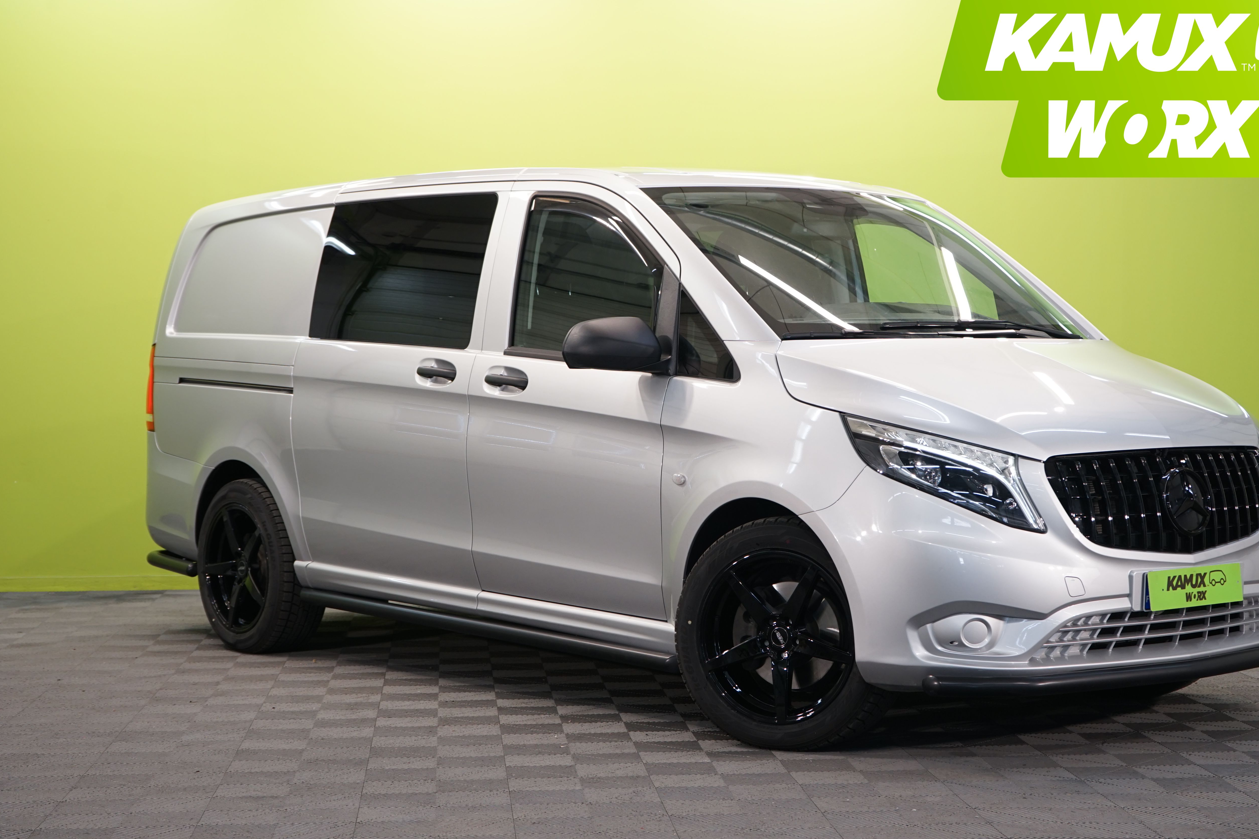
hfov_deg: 30.5
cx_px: 718
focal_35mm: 66
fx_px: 2308
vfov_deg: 20.6
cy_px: 434
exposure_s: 1/25
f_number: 6.3
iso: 400
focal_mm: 55
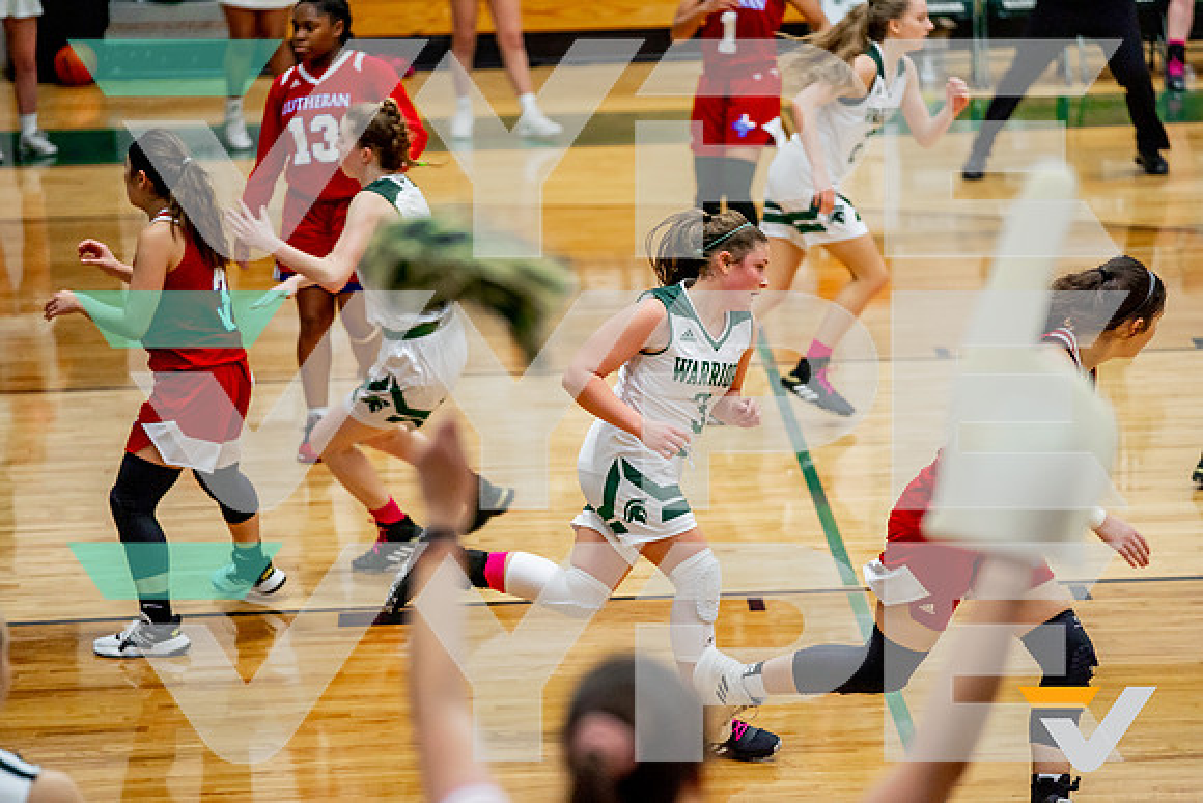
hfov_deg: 14.4
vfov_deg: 9.7
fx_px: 4746
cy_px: 402
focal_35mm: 142
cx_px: 602
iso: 2000
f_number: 2.8
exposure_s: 1/1000
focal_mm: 142
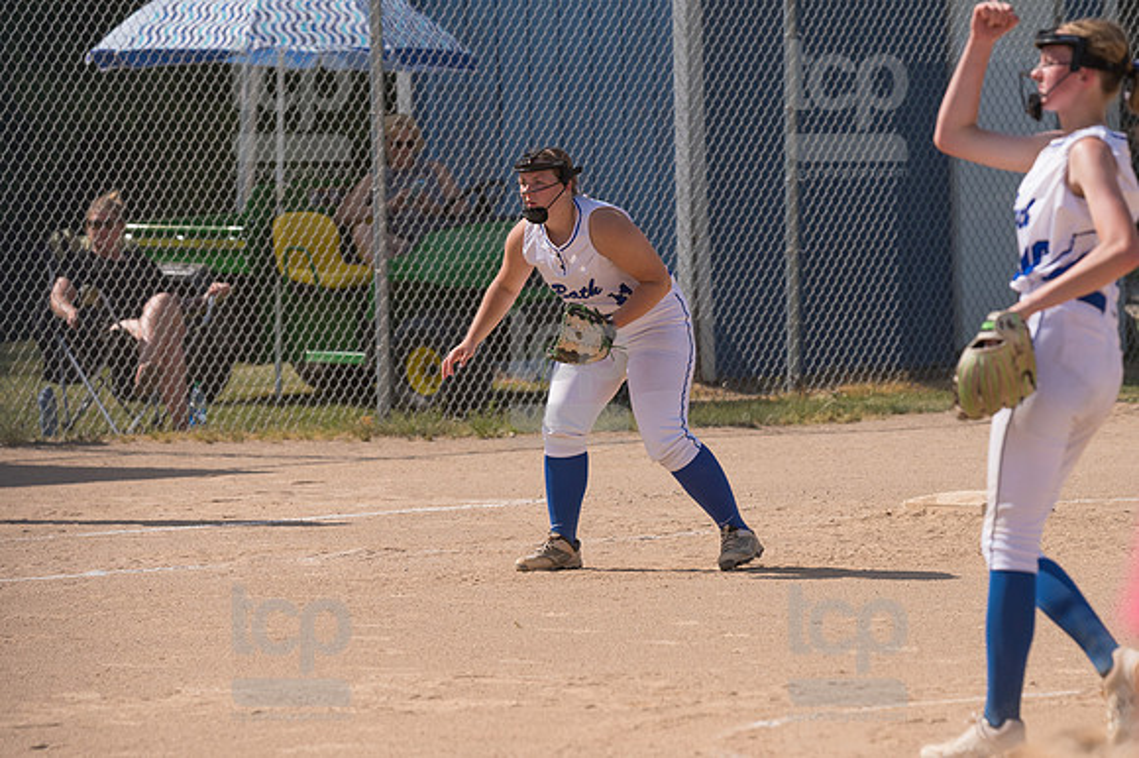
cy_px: 379
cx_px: 570
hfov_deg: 6.9
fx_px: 9486
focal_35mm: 300
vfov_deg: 4.6
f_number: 5.6
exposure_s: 1/1600
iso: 200
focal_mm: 200
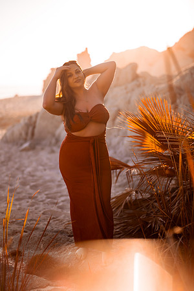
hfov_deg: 23.4
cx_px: 97
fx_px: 469
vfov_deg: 34.5
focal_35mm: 58
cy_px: 146
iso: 100
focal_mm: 58
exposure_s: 1/3200
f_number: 1.4
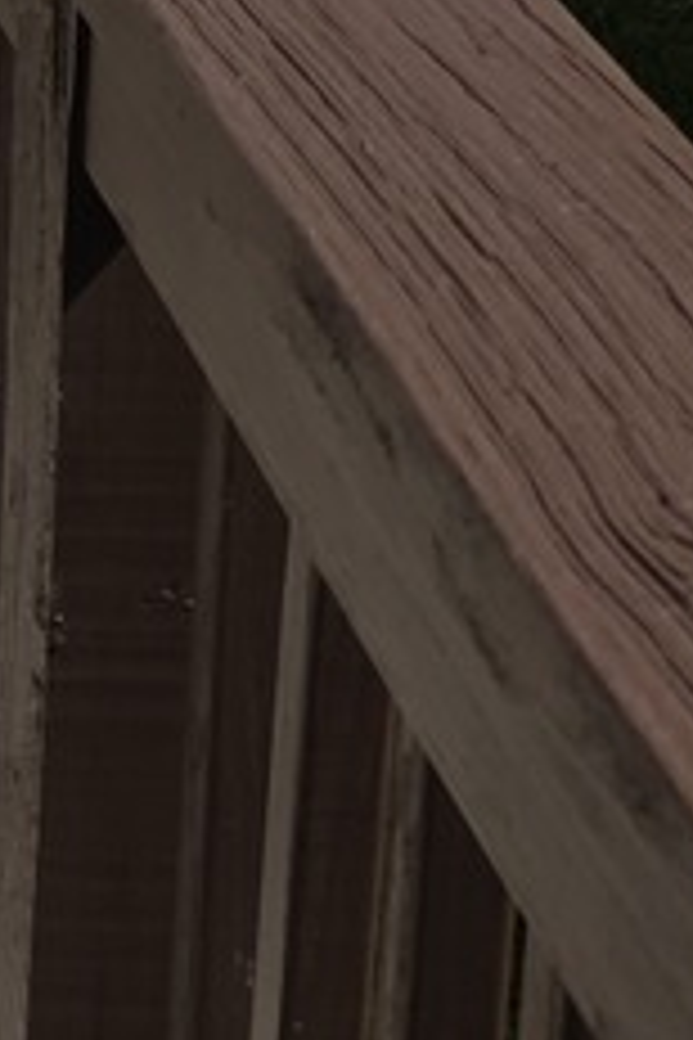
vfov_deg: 13.0
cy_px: -563
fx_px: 4302
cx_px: -922
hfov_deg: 8.5
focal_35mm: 149
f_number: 1.7
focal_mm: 6.3
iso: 12
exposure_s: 1/1087
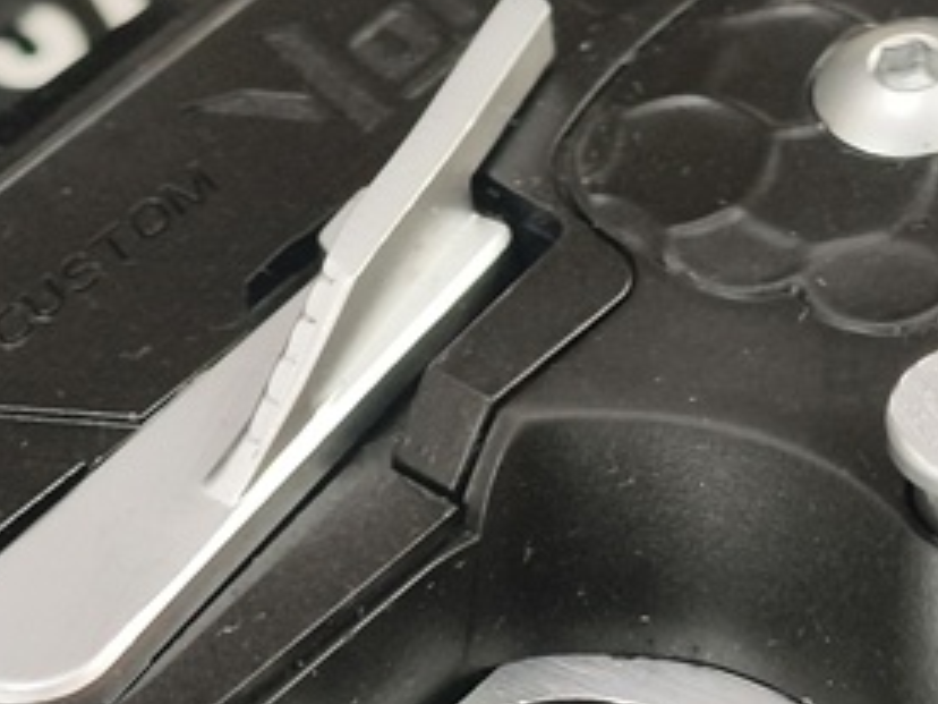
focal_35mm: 370
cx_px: 442
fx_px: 10026
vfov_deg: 4.0
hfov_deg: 5.4
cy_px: 680
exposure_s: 1/13.3
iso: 919
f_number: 2.67
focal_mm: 22.48
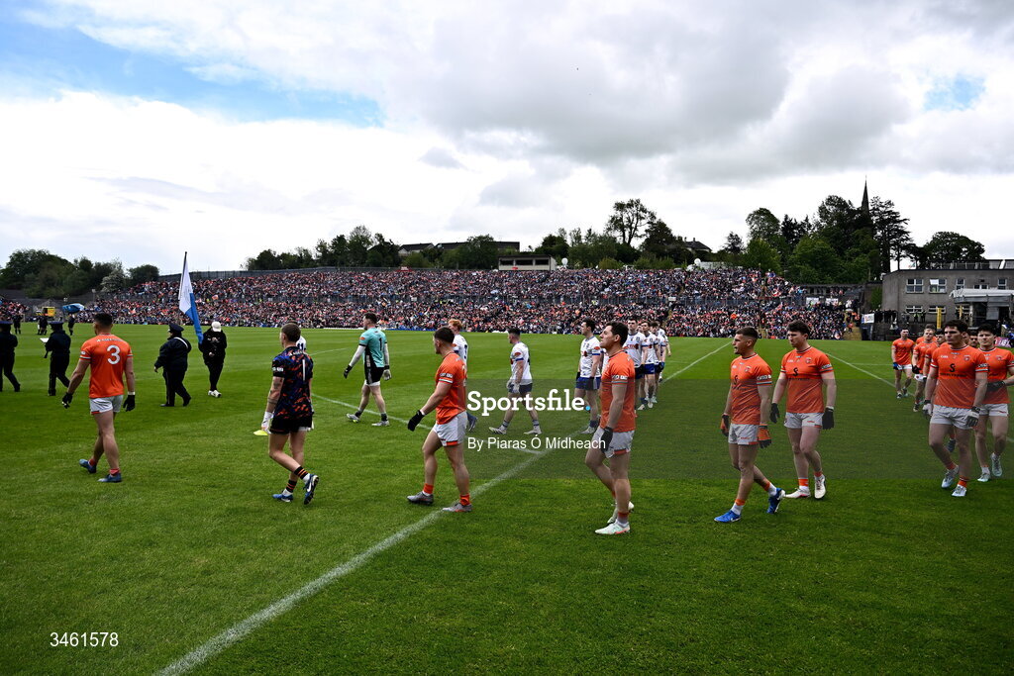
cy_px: 338
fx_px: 676
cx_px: 507
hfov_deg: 73.7
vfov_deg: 53.1
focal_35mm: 24
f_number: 5.6
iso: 320
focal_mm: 24
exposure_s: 1/1000
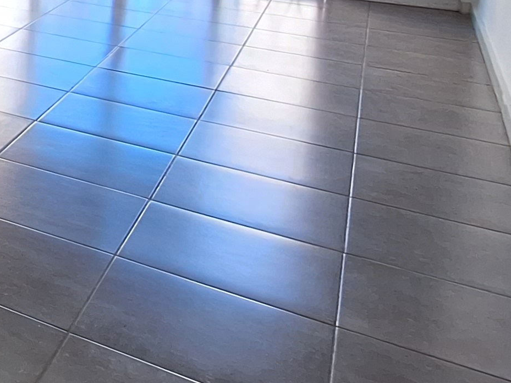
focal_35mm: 56
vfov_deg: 23.7
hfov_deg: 22.1
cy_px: -83
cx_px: -393
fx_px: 826
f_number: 2.2
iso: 80
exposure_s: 1/120
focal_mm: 1.74
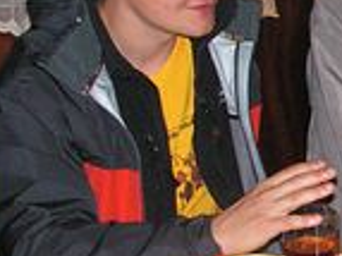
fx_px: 1115
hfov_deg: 16.3
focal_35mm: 113
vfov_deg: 13.1
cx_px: 476
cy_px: 75
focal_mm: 6
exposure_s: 1/40
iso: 160
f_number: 3.2
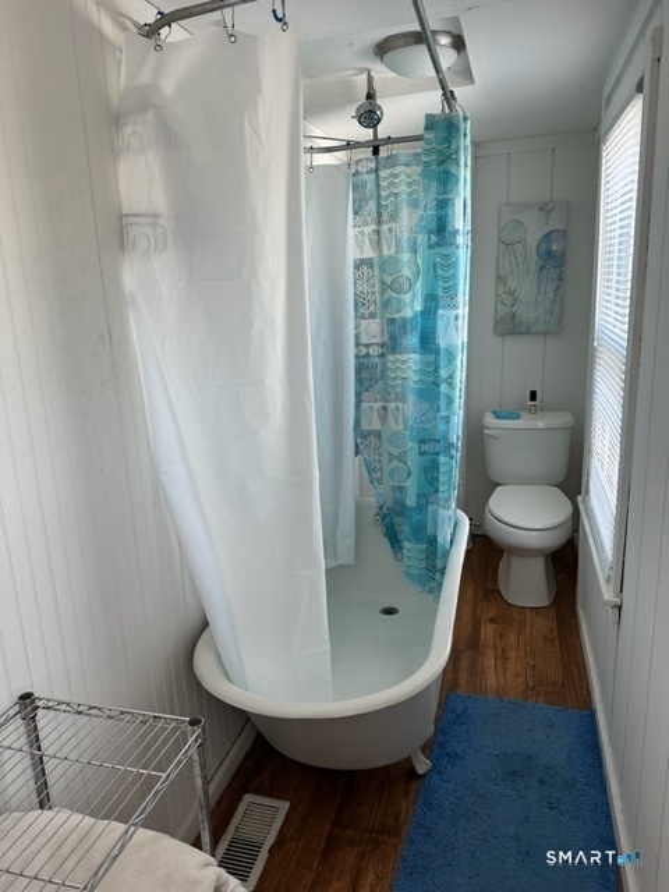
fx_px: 618
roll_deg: +4.0
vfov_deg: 71.6
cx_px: 334
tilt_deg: -15.0
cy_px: 446
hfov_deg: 56.8
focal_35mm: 24
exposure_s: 1/121
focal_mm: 6.86
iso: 100
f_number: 1.78
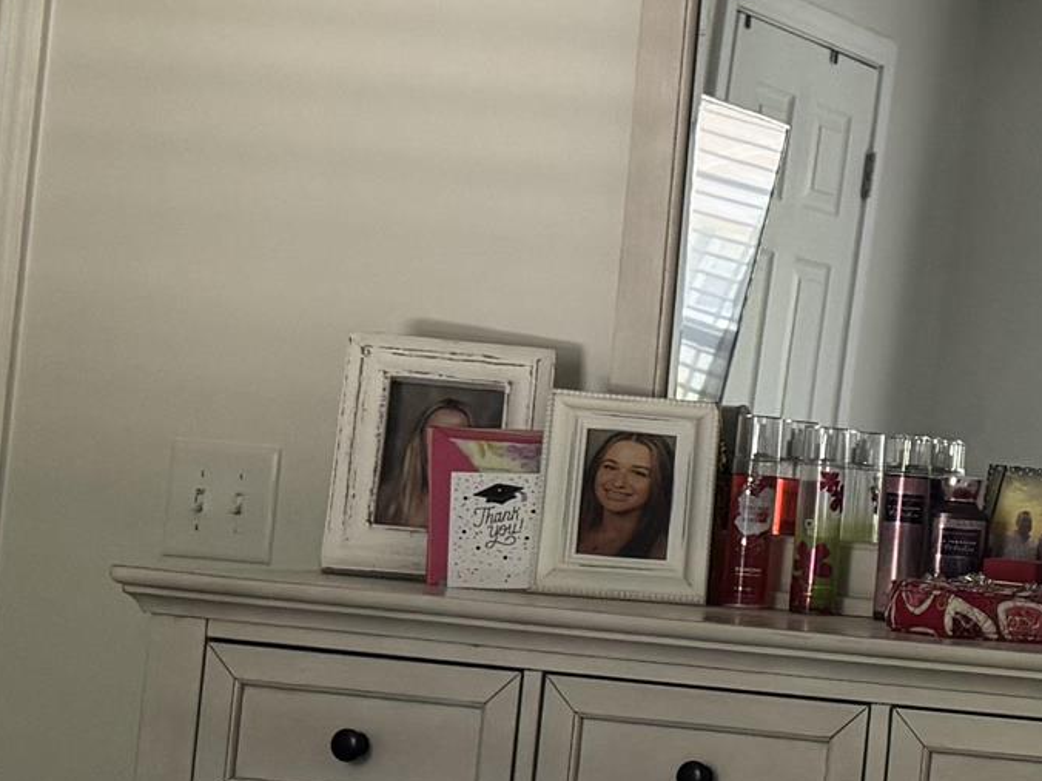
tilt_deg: +1.2
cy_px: 444
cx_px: 1397
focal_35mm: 109
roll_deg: -4.6
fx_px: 3281
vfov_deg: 13.6
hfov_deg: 16.9
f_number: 1.78
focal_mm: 6.76
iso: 200
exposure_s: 1/60
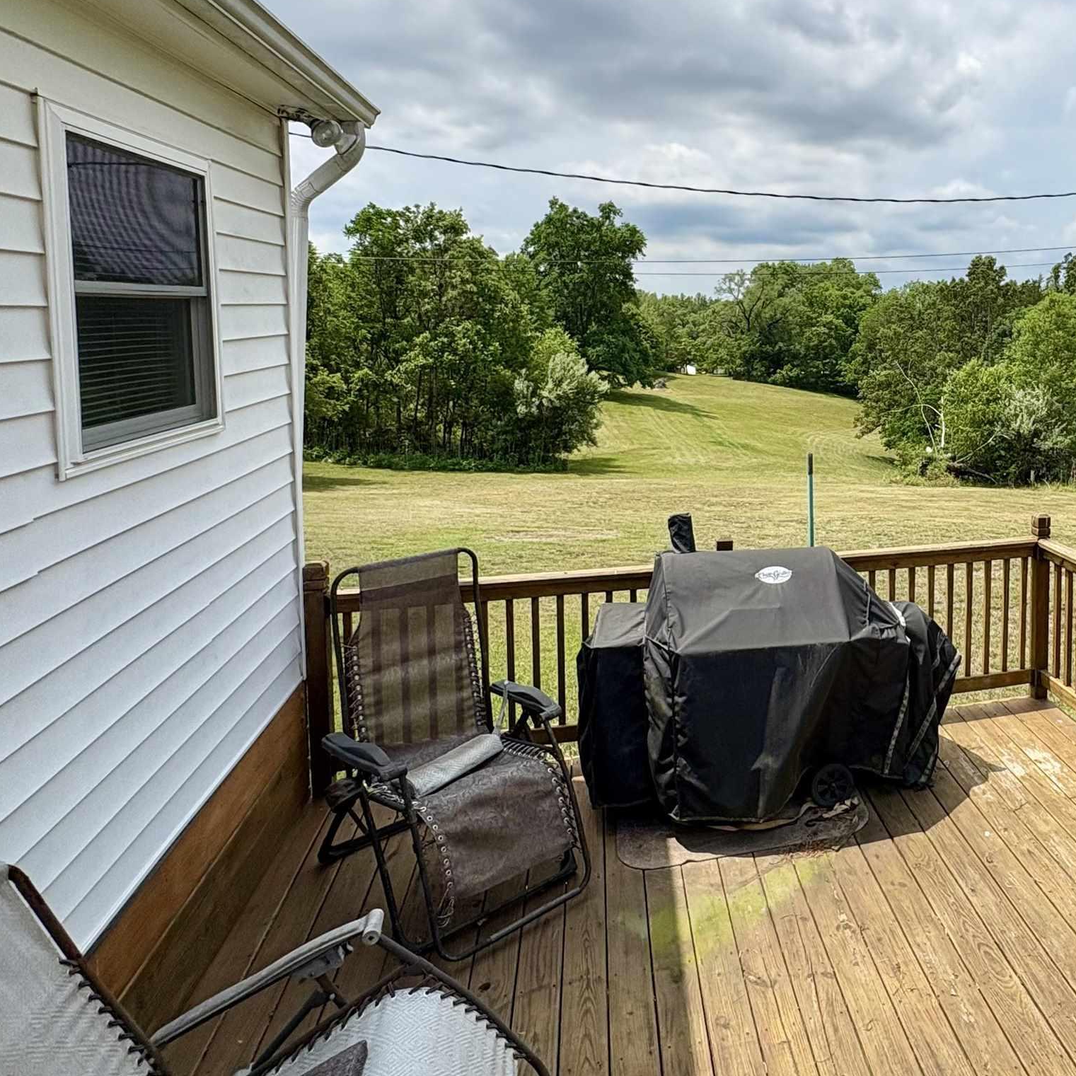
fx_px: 879
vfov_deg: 61.7
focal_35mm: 25
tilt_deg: -3.2
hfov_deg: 57.9
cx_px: 869
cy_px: 376
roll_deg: +0.2
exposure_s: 1/3106
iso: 50
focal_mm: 2.22
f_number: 2.2
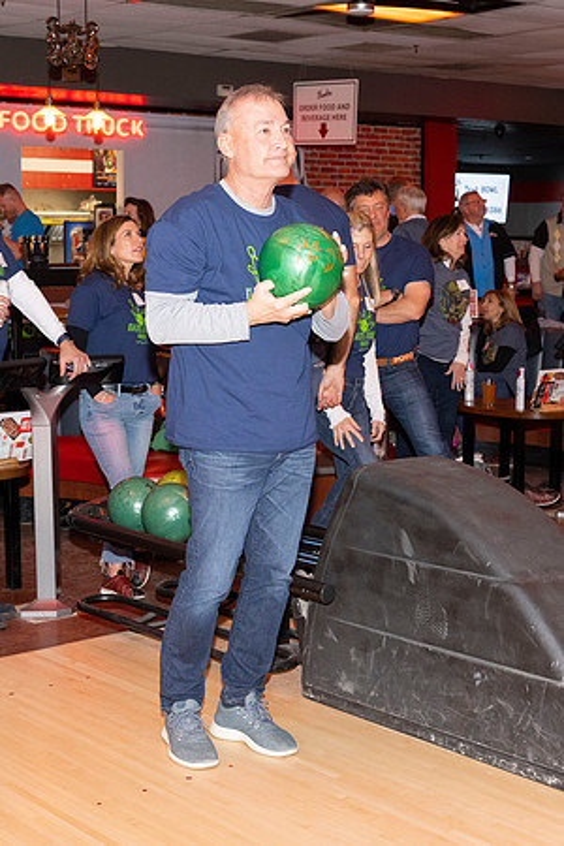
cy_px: 423
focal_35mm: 59
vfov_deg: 34.2
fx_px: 1375
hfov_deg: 23.2
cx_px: 282
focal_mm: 39
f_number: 5.6
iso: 2000
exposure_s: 1/100
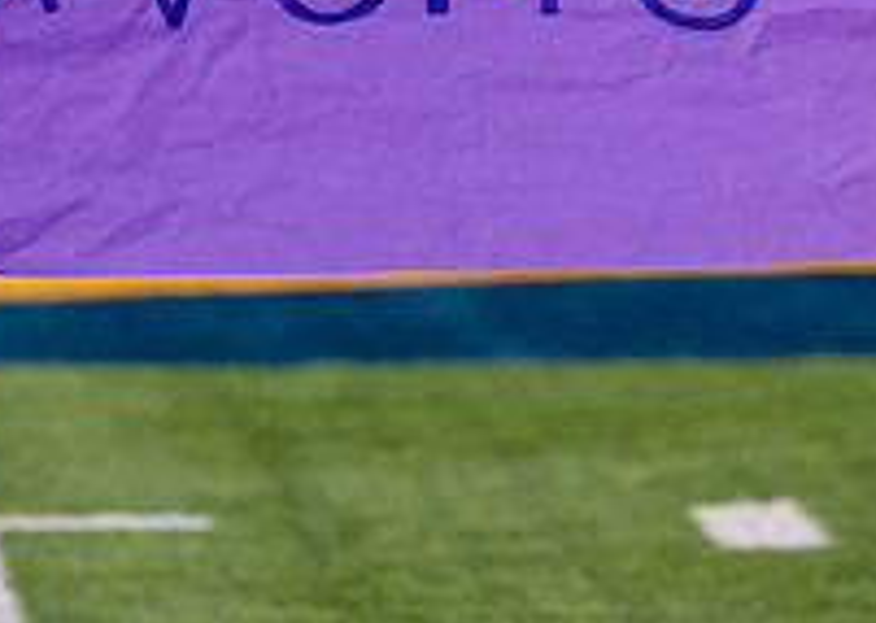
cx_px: 484
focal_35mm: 688
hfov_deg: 2.9
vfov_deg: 2.1
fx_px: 17094
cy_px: -310
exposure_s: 1/1600
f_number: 2.8
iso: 500
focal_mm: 162
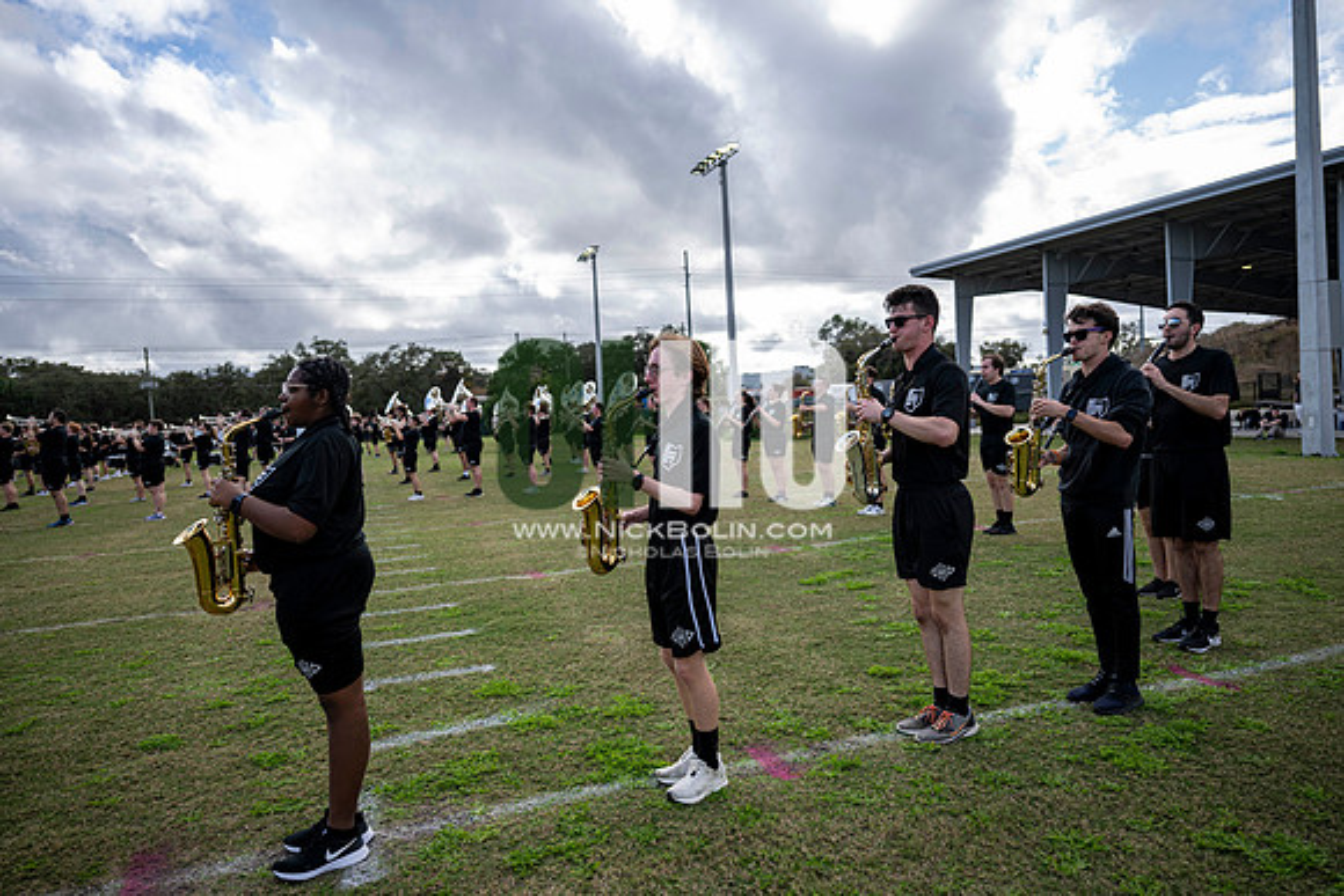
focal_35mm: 24
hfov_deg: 73.7
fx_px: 896
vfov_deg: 53.2
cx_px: 672
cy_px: 448
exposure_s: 1/1250
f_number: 2.8
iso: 125
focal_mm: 24
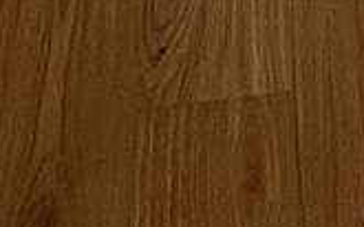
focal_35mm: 100
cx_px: 322
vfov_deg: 6.9
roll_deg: +3.6
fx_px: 992
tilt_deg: -7.6
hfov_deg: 20.4
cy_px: -835
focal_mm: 1.57
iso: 125
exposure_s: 1/120
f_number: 1.8
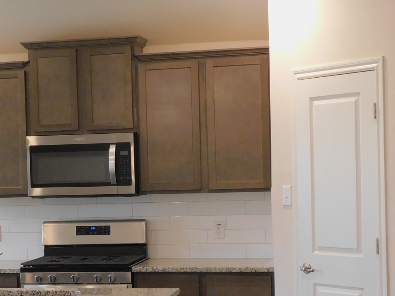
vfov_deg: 16.5
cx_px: 76
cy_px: 229
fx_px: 1016
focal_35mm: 89
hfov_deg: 21.7
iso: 400
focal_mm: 8
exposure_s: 1/25
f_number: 3.7
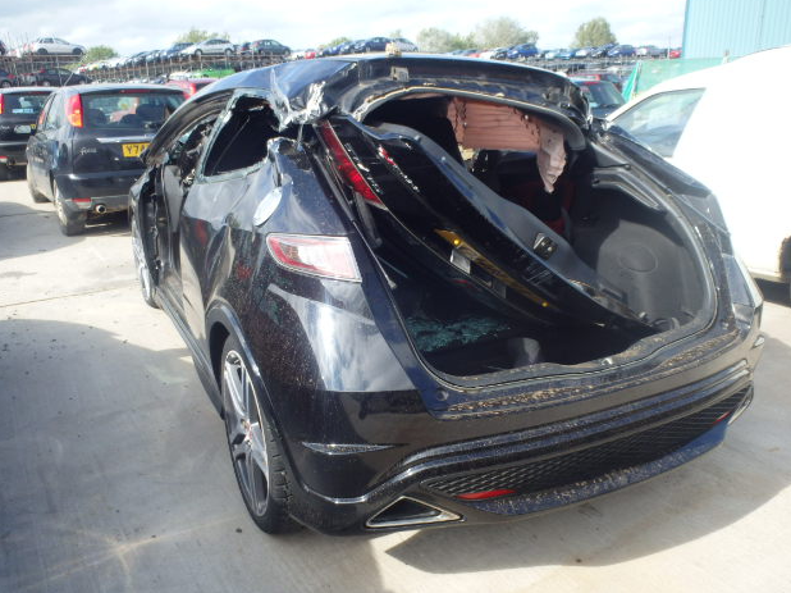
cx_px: 385
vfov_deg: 48.2
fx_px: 662
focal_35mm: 29
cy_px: 298
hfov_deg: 61.7
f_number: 3.9
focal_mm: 5
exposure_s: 1/320
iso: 125
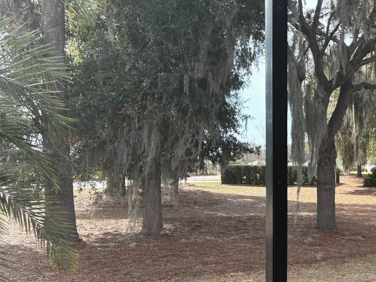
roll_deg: -0.1
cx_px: 331
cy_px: 217
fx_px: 511
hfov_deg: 38.0
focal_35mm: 47
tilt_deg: -4.4
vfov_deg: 30.3
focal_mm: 5.96
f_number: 1.6
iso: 64
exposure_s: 1/716
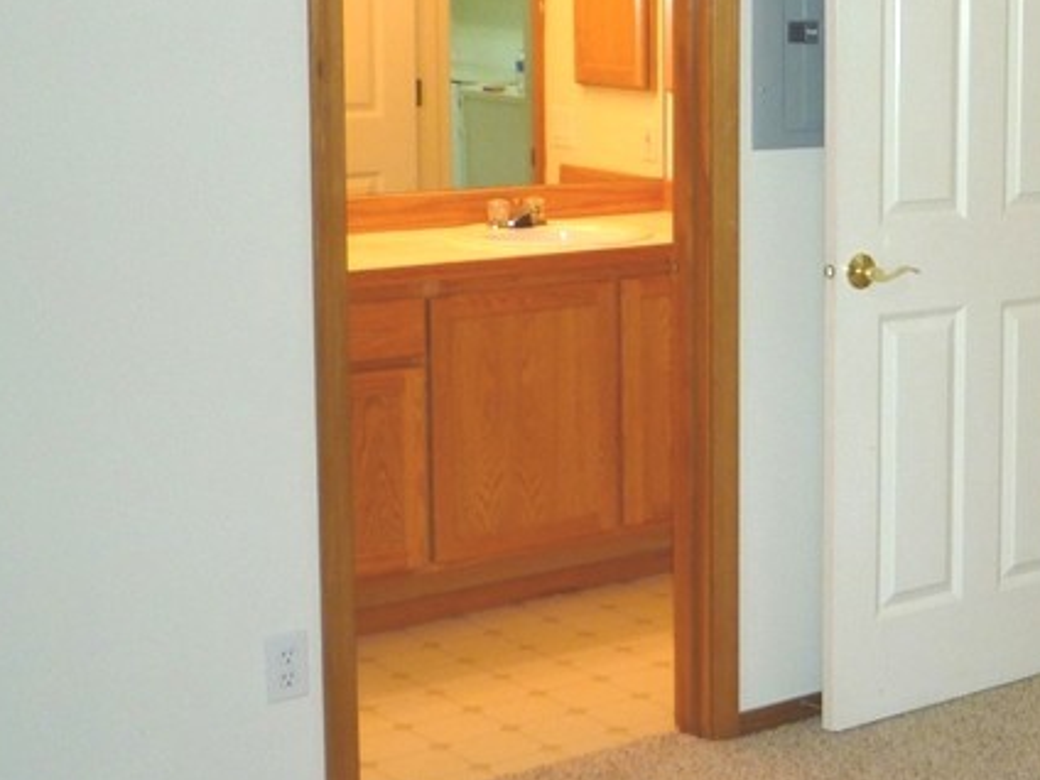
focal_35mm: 70
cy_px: 260
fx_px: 2103
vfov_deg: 20.9
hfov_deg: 25.4
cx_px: 1190
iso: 125
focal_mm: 5.2
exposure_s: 1/30
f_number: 3.3
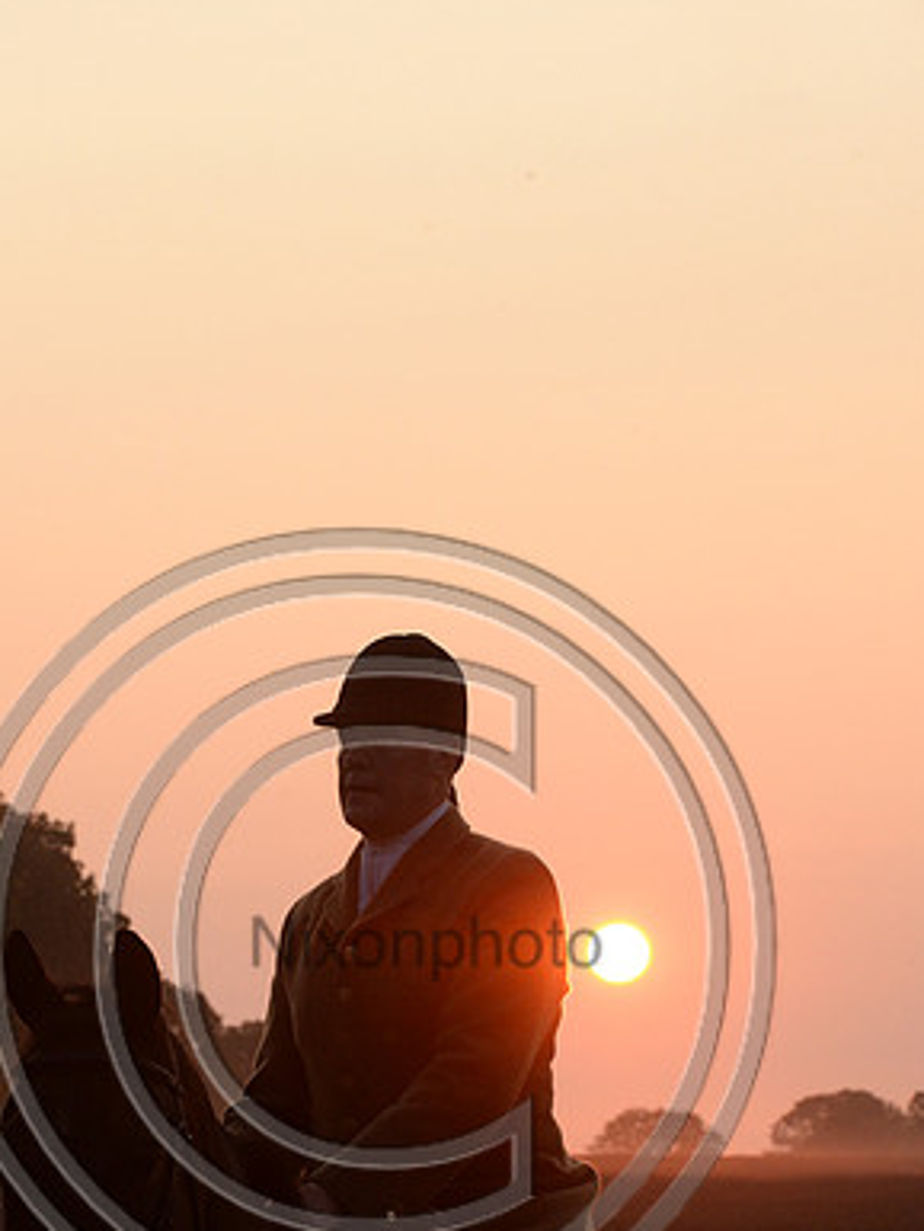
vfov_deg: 11.7
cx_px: 355
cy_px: 886
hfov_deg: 8.8
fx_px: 5976
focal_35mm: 168
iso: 2500
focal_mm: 116
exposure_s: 1/500
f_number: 11
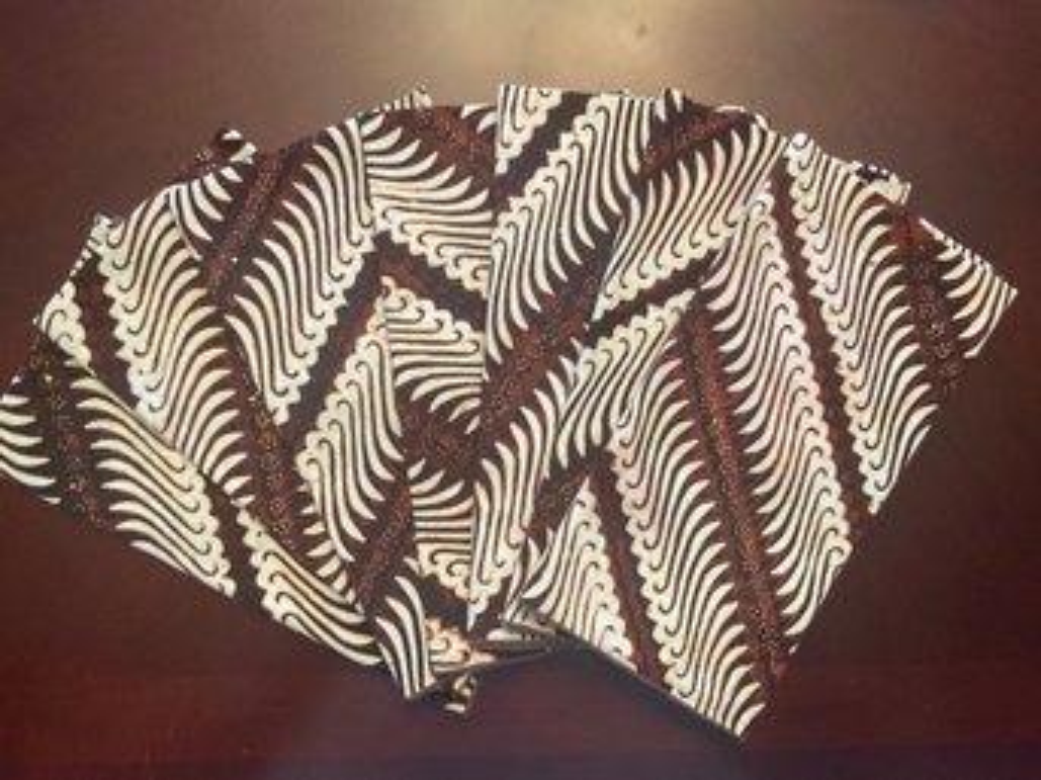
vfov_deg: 48.2
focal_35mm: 29
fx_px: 872
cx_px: 520
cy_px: 390
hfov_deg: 61.7
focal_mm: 3
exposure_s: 1/60
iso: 250
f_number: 1.8
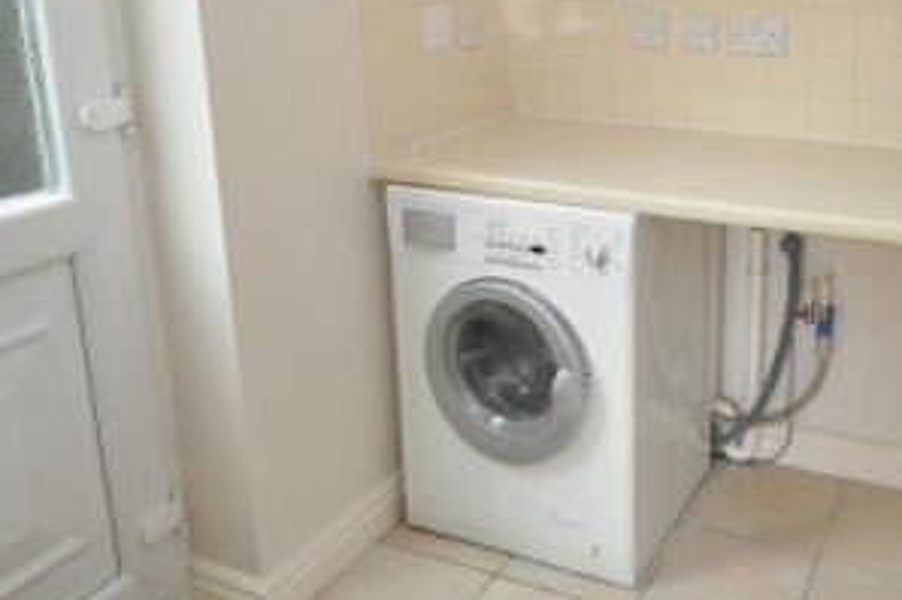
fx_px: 826
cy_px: 112
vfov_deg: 38.3
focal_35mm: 33
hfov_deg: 54.6
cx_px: 678
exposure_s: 1/60
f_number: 4
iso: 720
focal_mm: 10
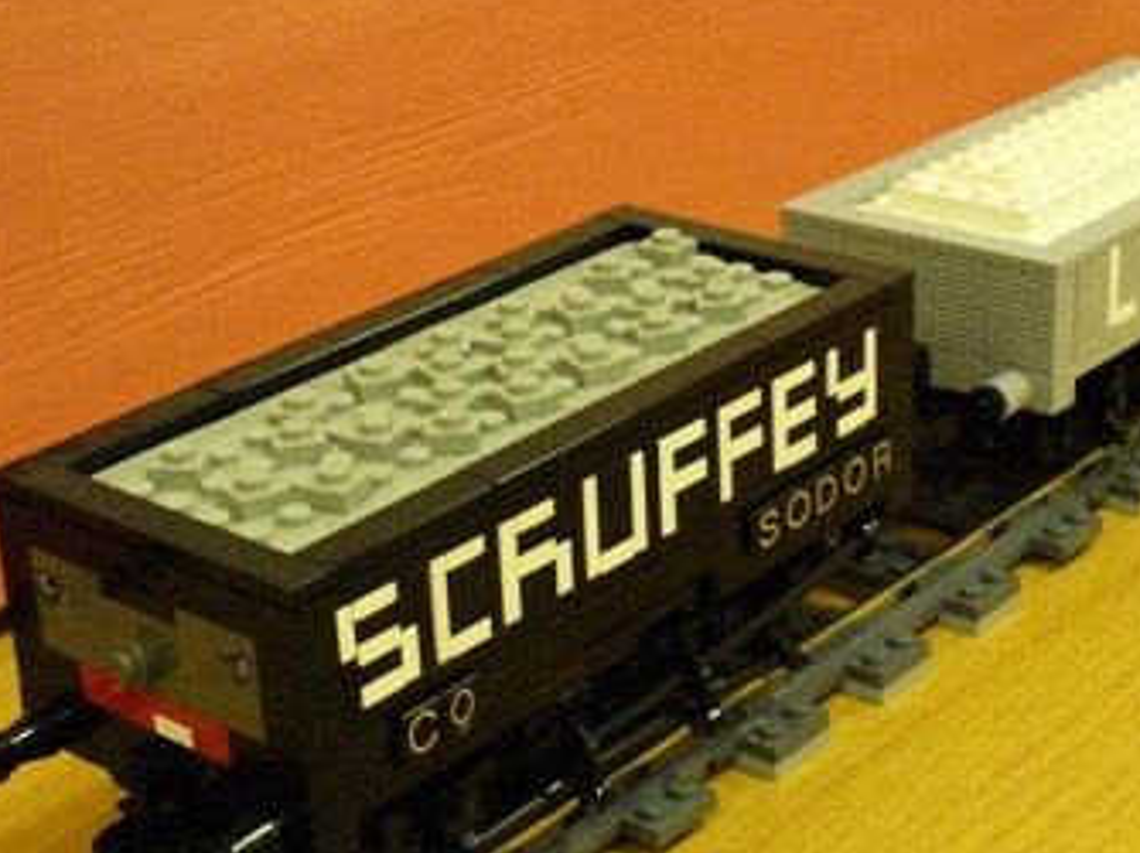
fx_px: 2337
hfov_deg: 27.2
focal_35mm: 71
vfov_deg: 20.7
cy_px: 474
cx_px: 775
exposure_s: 1/30
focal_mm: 6.1
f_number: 2.8
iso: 400
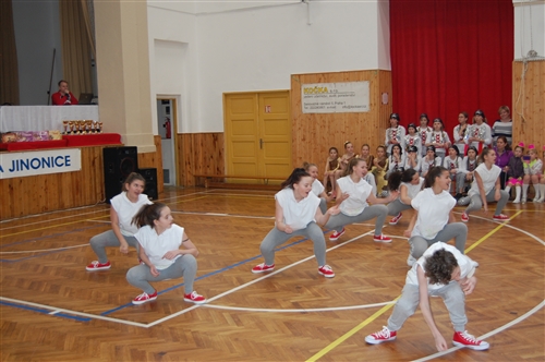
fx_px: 680
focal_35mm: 45
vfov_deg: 29.8
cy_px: 181
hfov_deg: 43.7
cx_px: 272
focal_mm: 30
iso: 500
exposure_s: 1/60
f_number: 4.2
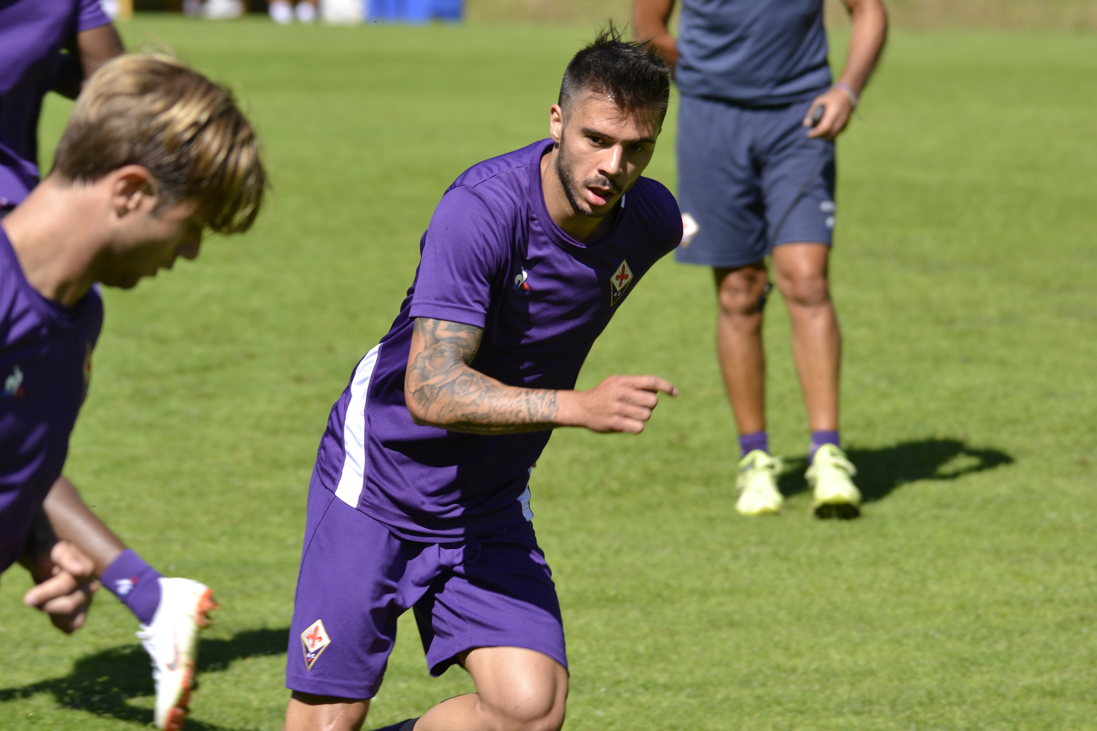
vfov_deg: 4.6
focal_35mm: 300
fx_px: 9141
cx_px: 548
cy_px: 366
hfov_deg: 6.9
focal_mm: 200
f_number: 5.6
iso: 160
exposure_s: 1/500
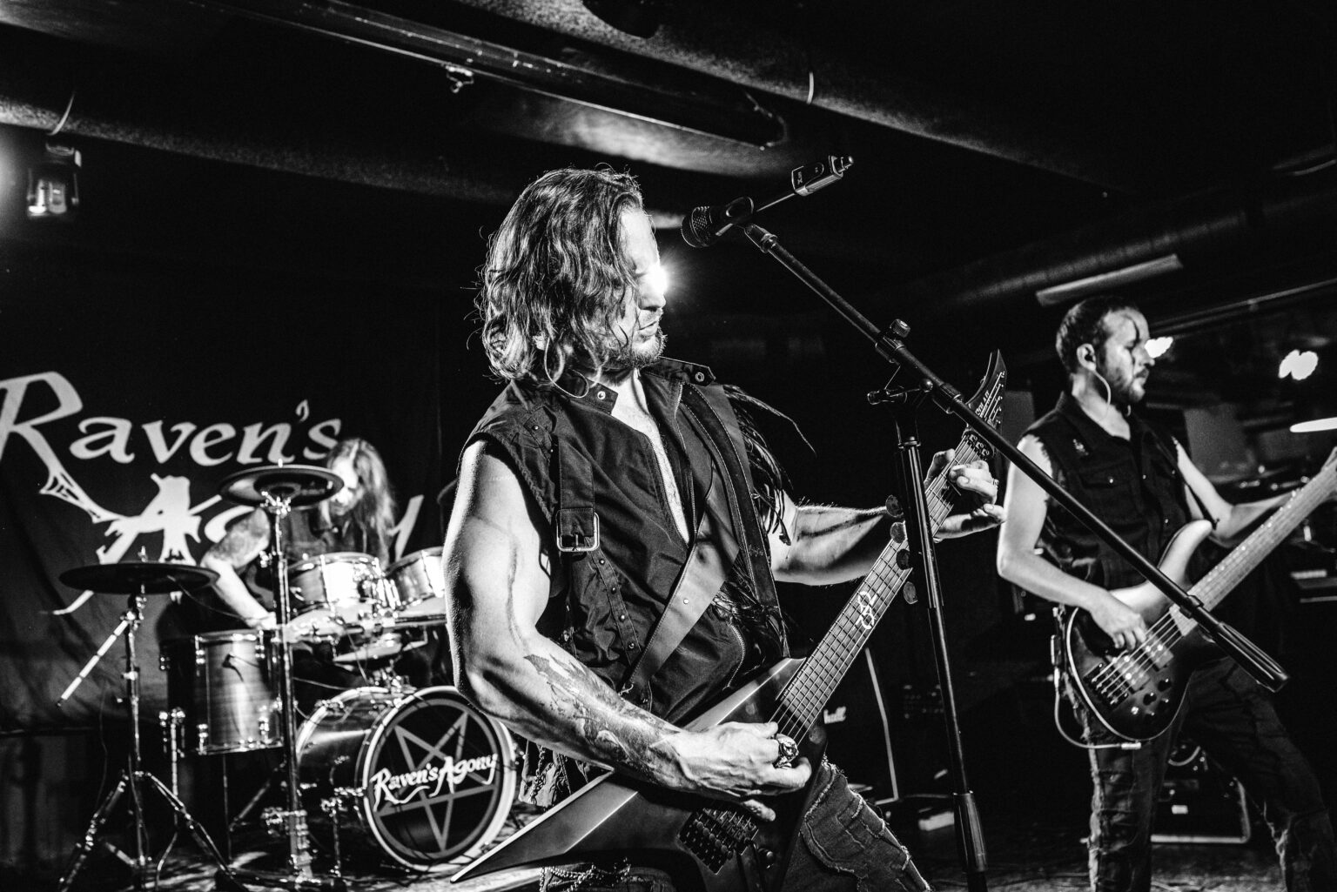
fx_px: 1300
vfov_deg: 37.9
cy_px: 446
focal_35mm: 35
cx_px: 668
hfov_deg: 54.4
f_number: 4.5
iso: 4000
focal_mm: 35
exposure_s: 1/100
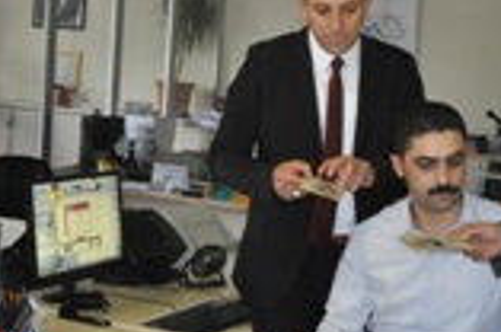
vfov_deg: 17.6
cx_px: 176
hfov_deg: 26.2
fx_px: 1069
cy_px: 214
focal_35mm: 77
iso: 800
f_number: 3.5
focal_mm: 18
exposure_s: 1/60
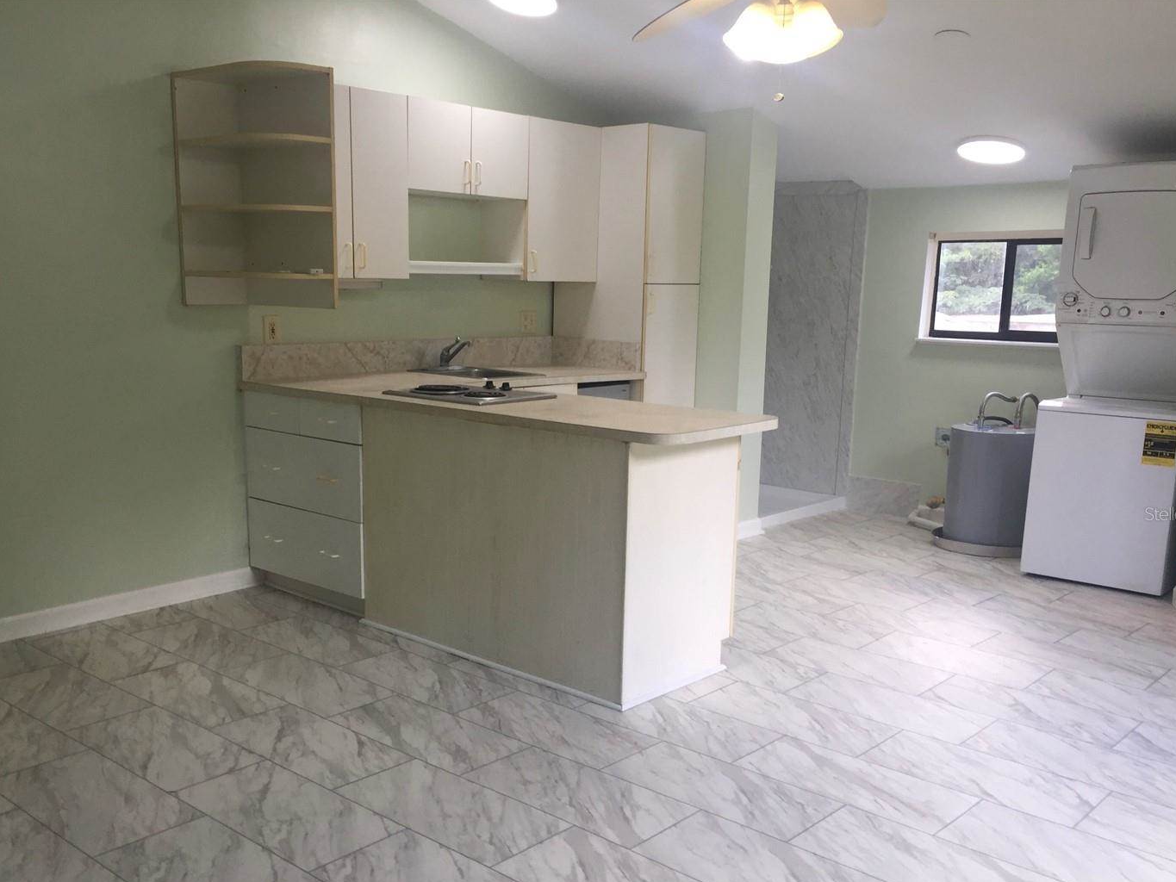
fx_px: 1155
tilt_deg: -12.8
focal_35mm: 34
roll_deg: -2.6
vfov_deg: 41.7
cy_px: 513
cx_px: 537
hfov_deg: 53.9
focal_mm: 4.15
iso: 40
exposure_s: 1/60
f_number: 2.2
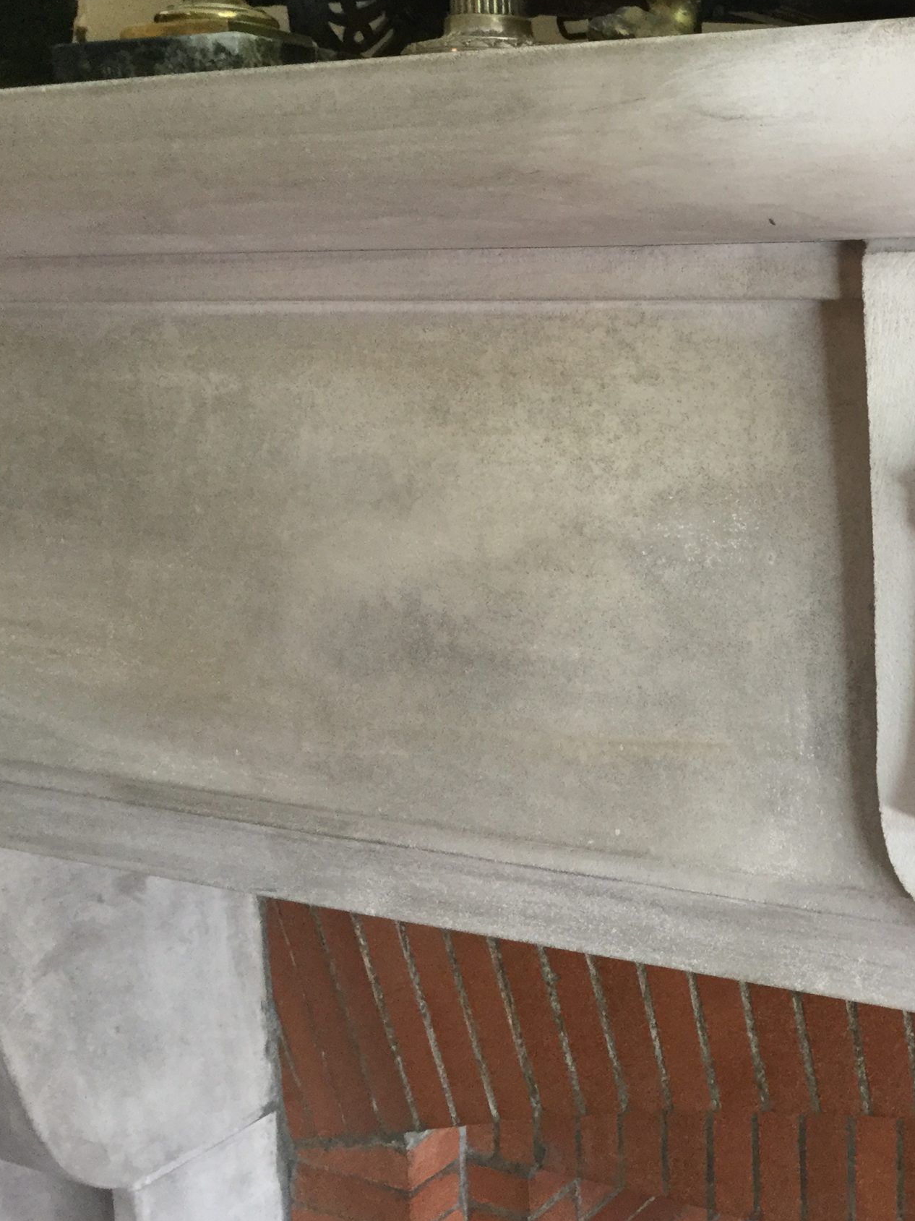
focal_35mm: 47
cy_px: 534
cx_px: 896
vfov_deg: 40.4
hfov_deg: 29.1
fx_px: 1657
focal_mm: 3.3
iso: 100
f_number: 2.4
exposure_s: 1/33
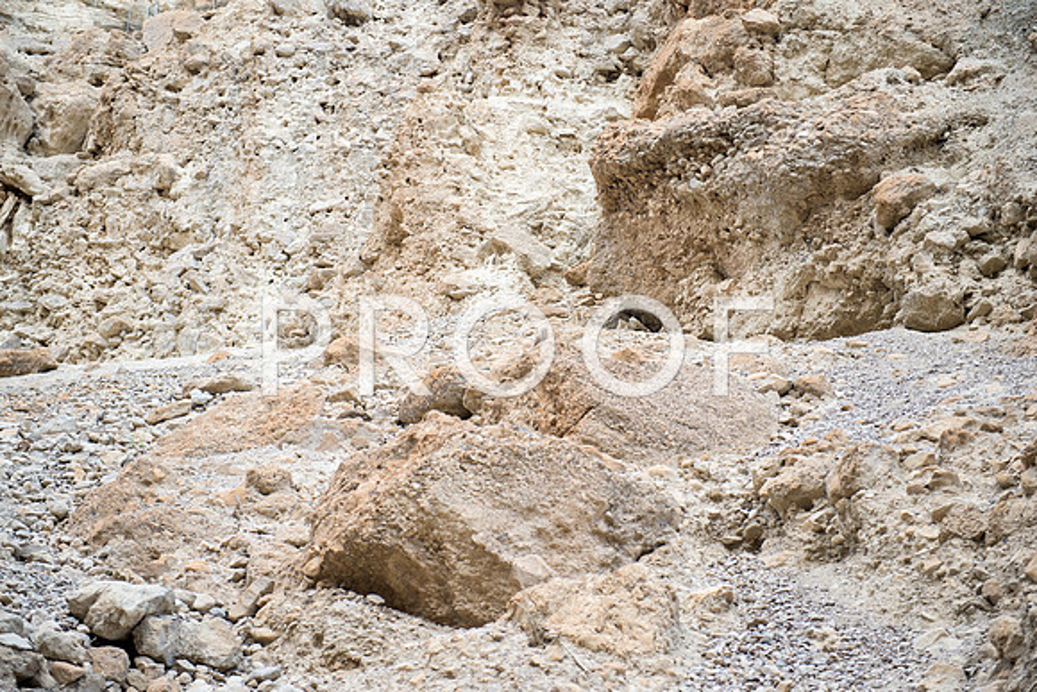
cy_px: 346
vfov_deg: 19.5
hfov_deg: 28.8
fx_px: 2017
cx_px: 518
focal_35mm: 70
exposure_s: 1/800
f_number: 2.8
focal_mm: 70
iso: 200
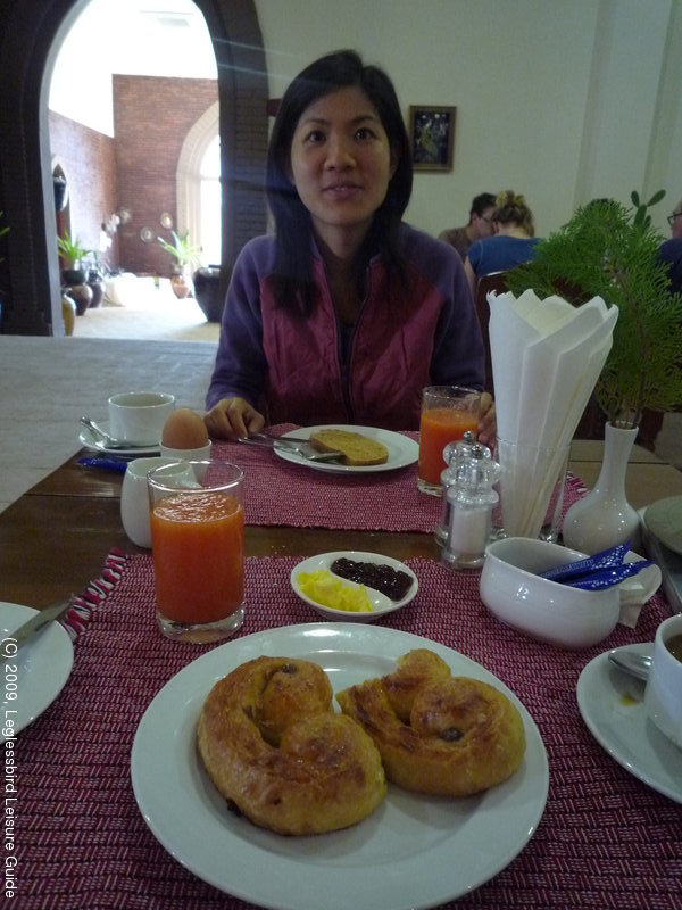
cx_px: 341
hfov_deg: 54.9
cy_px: 455
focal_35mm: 25
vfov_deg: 69.4
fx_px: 657
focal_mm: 4.4
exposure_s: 1/8
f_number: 2.8
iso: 400
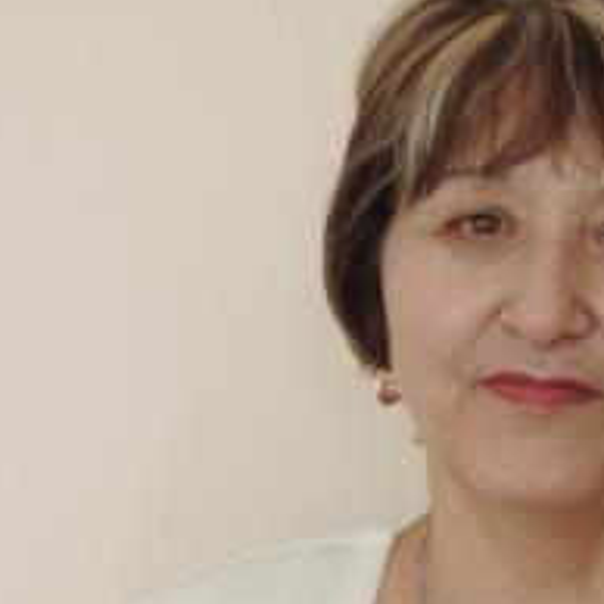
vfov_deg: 12.2
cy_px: 439
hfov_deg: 12.2
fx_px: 2823
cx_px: 501
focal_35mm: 143
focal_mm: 12.4
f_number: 3.9
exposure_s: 1/60
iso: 125
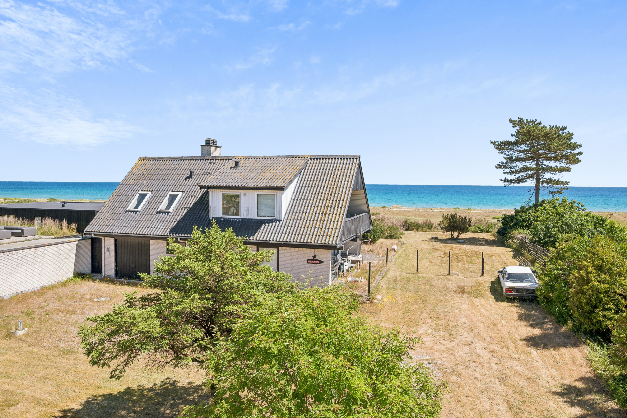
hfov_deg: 77.3
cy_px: 209
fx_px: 392
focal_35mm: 22
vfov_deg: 56.1
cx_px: 314
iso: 250
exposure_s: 1/1000
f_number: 7.1
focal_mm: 22.5
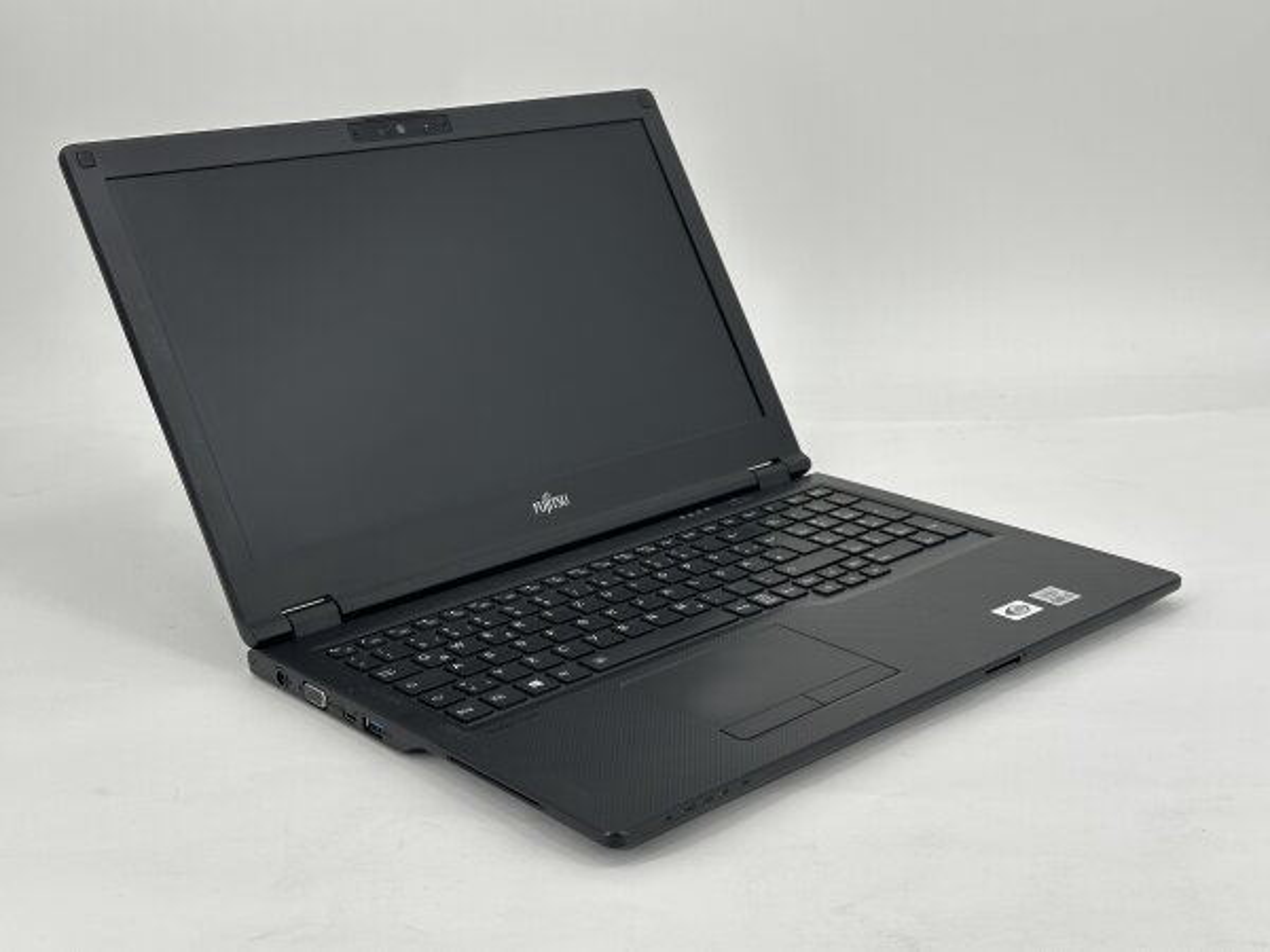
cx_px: 635
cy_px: 476
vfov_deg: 30.3
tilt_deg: -16.6
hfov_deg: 39.7
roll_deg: +1.1
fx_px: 1761
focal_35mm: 48
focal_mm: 6.86
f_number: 1.78
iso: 64
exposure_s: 1/351
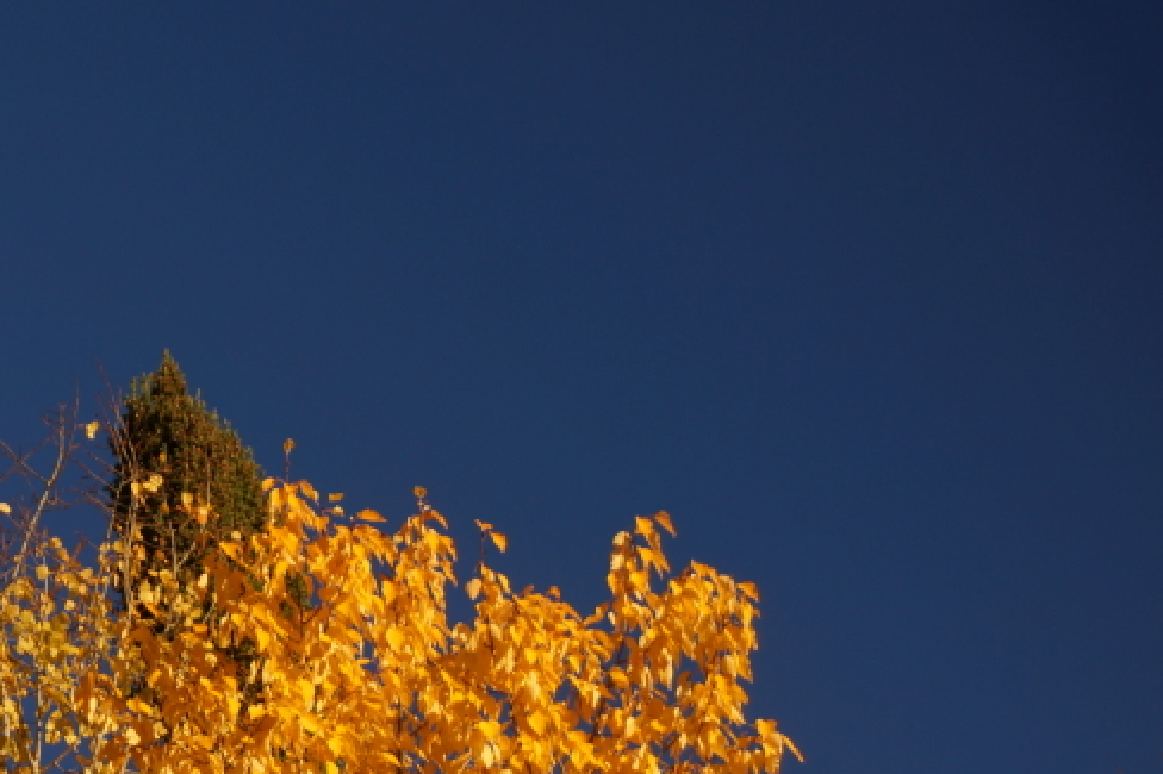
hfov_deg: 9.5
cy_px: 724
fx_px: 6943
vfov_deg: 6.4
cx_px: 15
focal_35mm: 215
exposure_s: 1/125
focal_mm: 70
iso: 125
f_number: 5
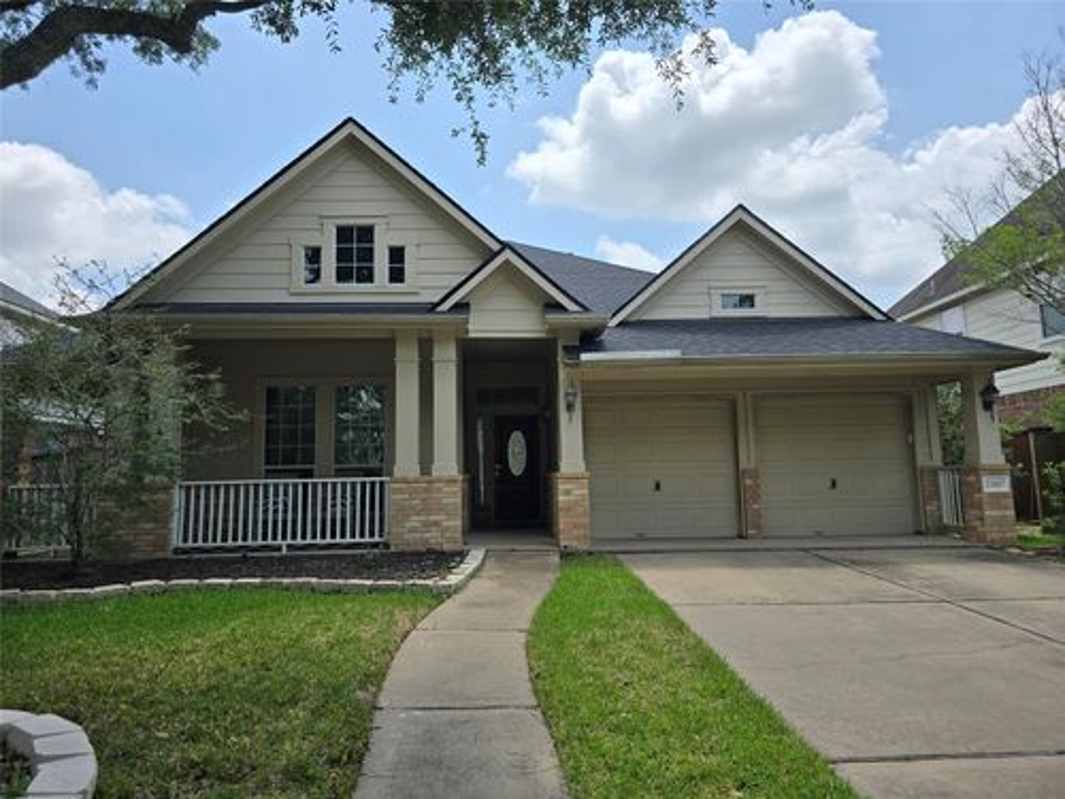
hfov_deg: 73.9
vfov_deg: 58.9
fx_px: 708
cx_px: 532
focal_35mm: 23
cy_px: 400
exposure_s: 1/986
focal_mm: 6.3
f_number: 1.7
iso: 12
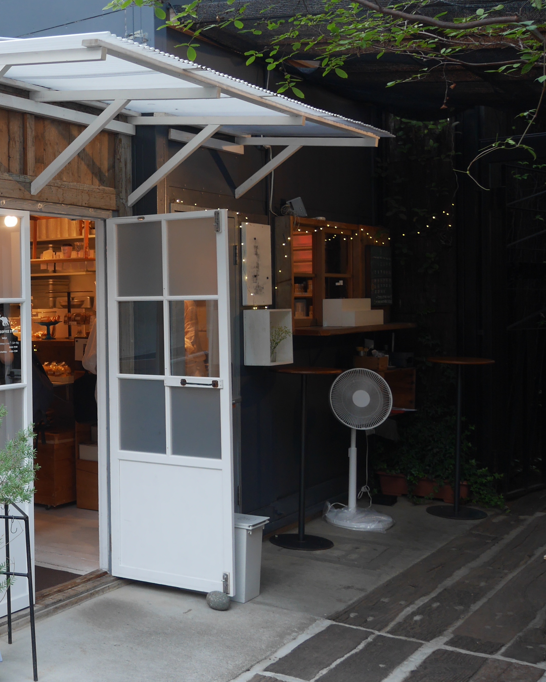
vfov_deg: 39.5
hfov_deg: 29.5
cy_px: 325
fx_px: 949
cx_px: -26
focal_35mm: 47
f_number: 3.5
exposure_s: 1/60
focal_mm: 14
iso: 320
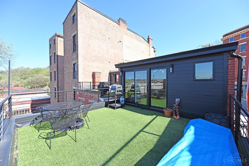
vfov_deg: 81.2
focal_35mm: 14
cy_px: 83
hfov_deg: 104.3
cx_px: 124
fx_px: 97
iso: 100
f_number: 5.6
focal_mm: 14
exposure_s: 1/250
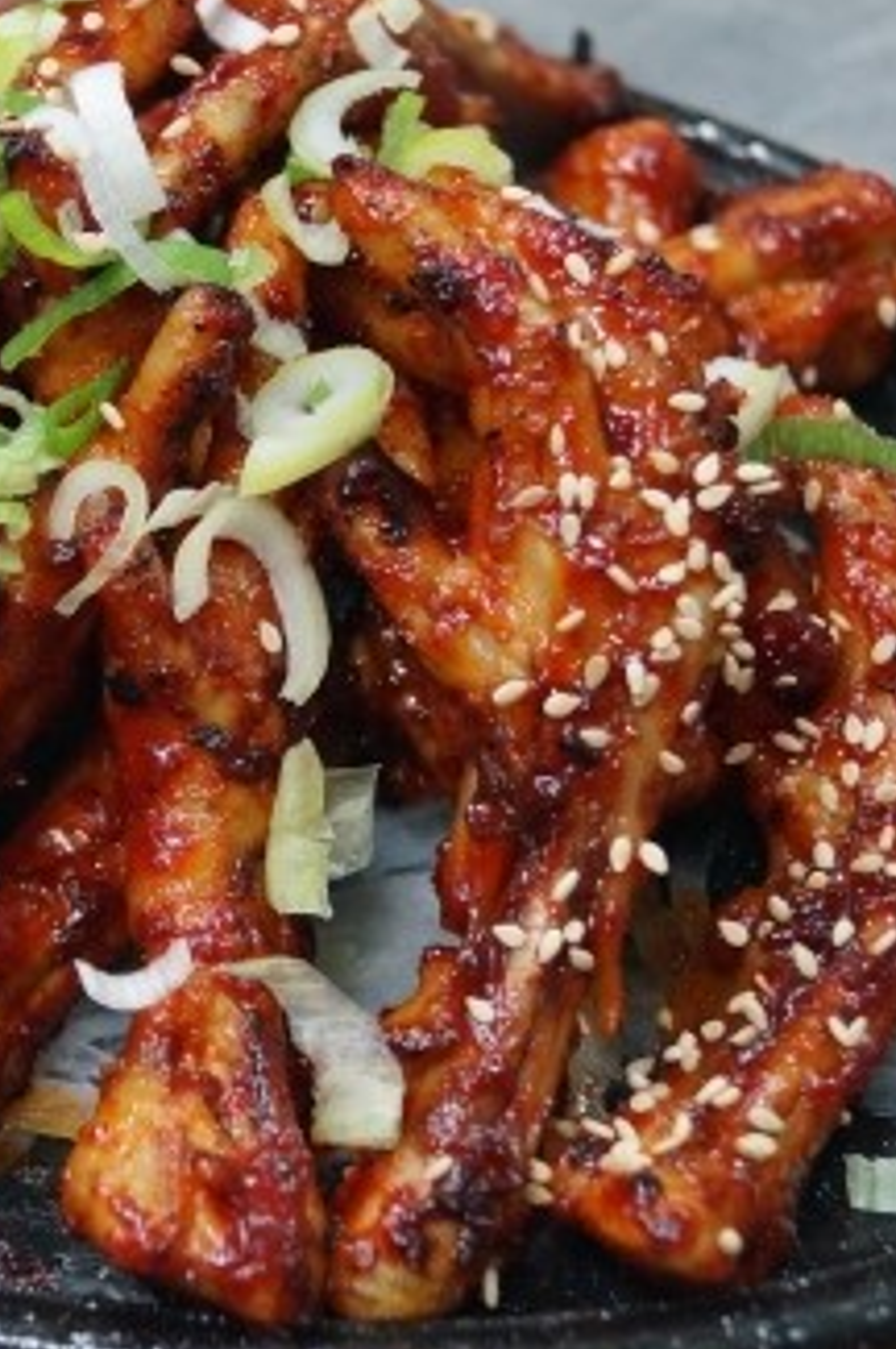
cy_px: 650
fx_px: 3324
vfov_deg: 22.9
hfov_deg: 15.1
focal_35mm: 89
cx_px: 17
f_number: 5
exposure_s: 1/60
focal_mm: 35
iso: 1600
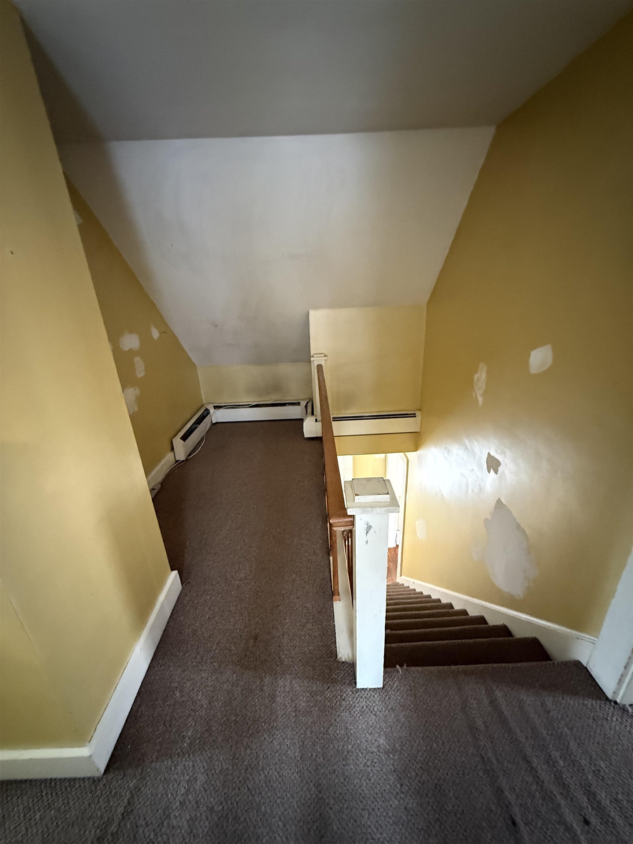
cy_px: 422
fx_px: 341
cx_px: 316
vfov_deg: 102.1
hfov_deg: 85.7
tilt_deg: -18.3
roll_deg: +1.5
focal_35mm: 14
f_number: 2.2
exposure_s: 1/40
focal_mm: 2.22
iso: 1000
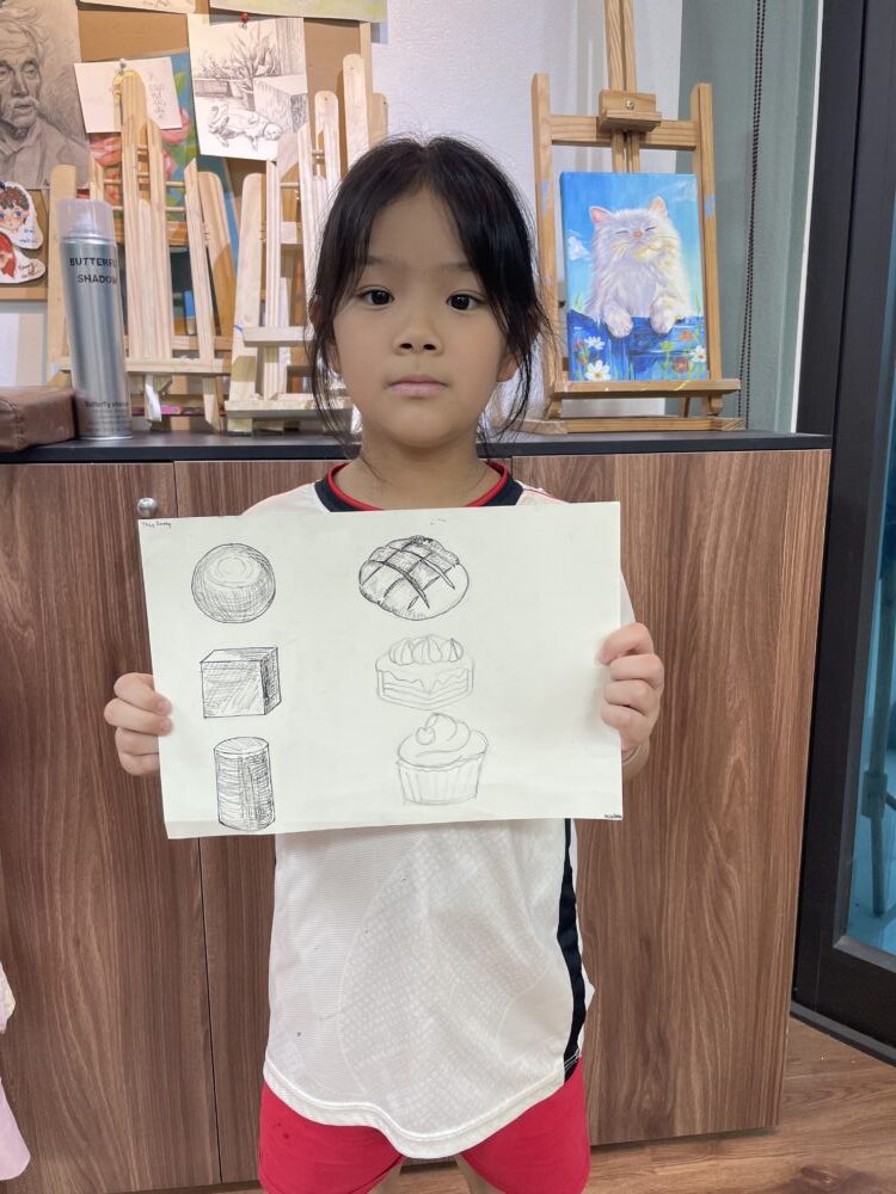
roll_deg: +0.1
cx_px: 448
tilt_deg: -11.7
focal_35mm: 26
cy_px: 597
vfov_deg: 67.3
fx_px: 897
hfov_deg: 53.1
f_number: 1.6
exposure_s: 1/100
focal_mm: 4.2
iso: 80
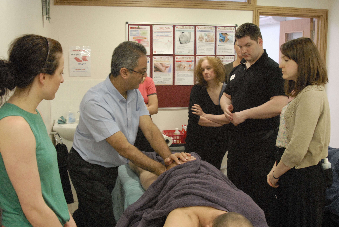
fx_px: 396
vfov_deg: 32.0
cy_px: 114
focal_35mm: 42
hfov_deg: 46.3
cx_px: 170
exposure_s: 1/40
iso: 1600
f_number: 6.3
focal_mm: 28
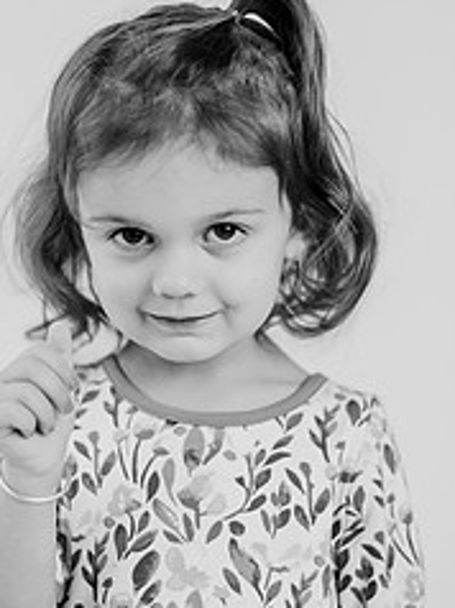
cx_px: 179
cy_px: 319
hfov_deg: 16.2
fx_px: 1598
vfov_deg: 21.6
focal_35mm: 91
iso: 100
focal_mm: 50
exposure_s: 1/160
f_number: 1.8
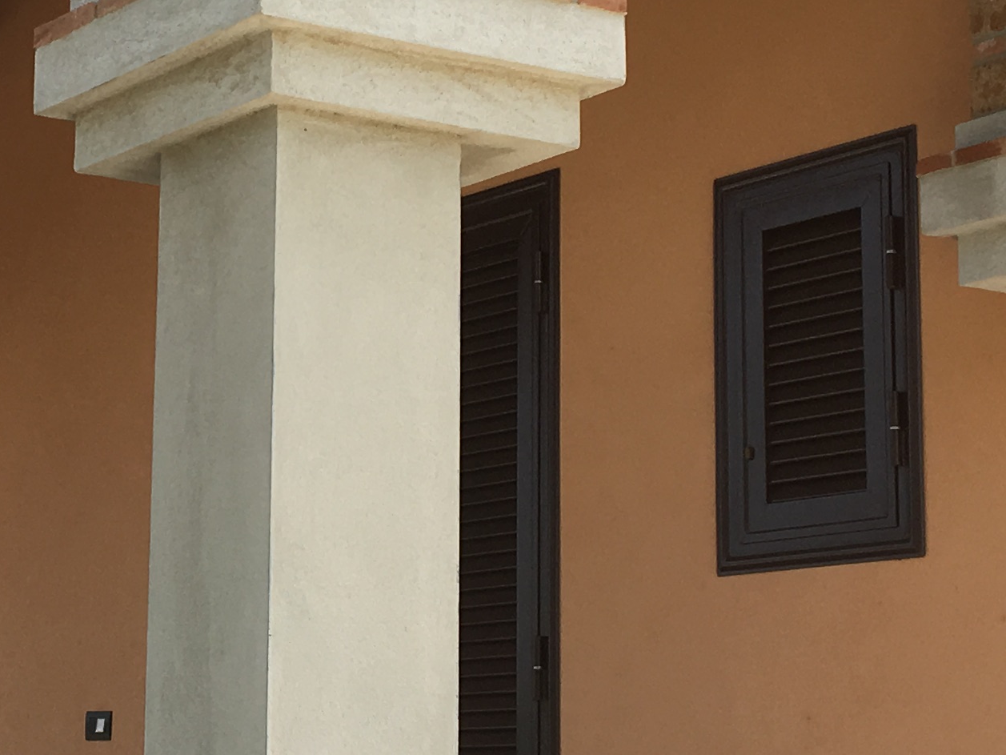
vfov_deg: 15.9
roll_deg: -1.2
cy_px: 364
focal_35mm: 93
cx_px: 186
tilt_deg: +7.8
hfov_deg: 20.8
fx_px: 2703
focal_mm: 4.15
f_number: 2.2
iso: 25
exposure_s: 1/725
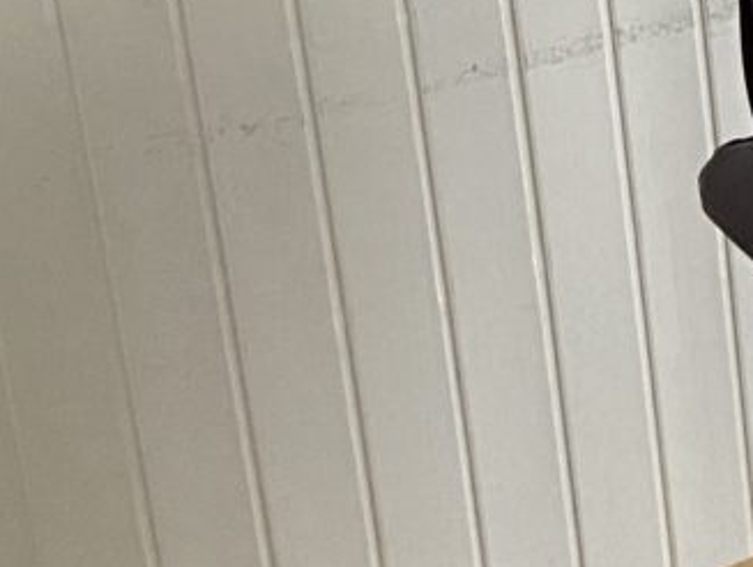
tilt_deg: -14.6
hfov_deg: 13.0
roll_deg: +0.2
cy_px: -90
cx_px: 1690
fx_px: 2657
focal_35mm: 122
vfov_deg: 11.9
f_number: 1.8
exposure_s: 1/33
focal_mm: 4.25
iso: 320
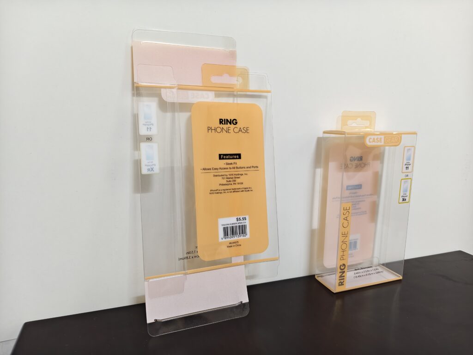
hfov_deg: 73.9
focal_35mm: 23
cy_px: 178
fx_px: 314
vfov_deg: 58.9
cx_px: 236
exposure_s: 1/50
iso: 872
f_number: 1.88
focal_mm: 5.56
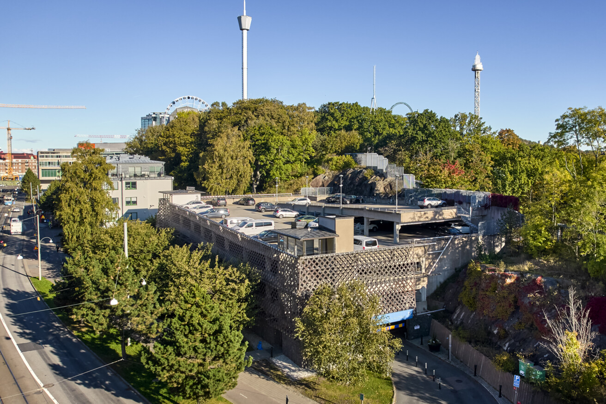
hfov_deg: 78.6
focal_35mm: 22
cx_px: 303
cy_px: 202
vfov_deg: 57.2
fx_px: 370
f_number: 2.8
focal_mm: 8.38
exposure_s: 1/1600
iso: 100
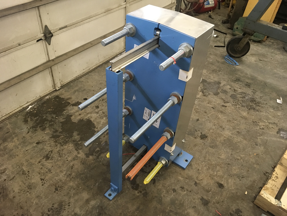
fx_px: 240
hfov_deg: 61.7
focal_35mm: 29
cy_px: 108
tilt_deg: -42.2
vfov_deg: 48.2
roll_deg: -6.1
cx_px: 144
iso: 160
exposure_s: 1/30
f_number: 2.2
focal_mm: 4.15
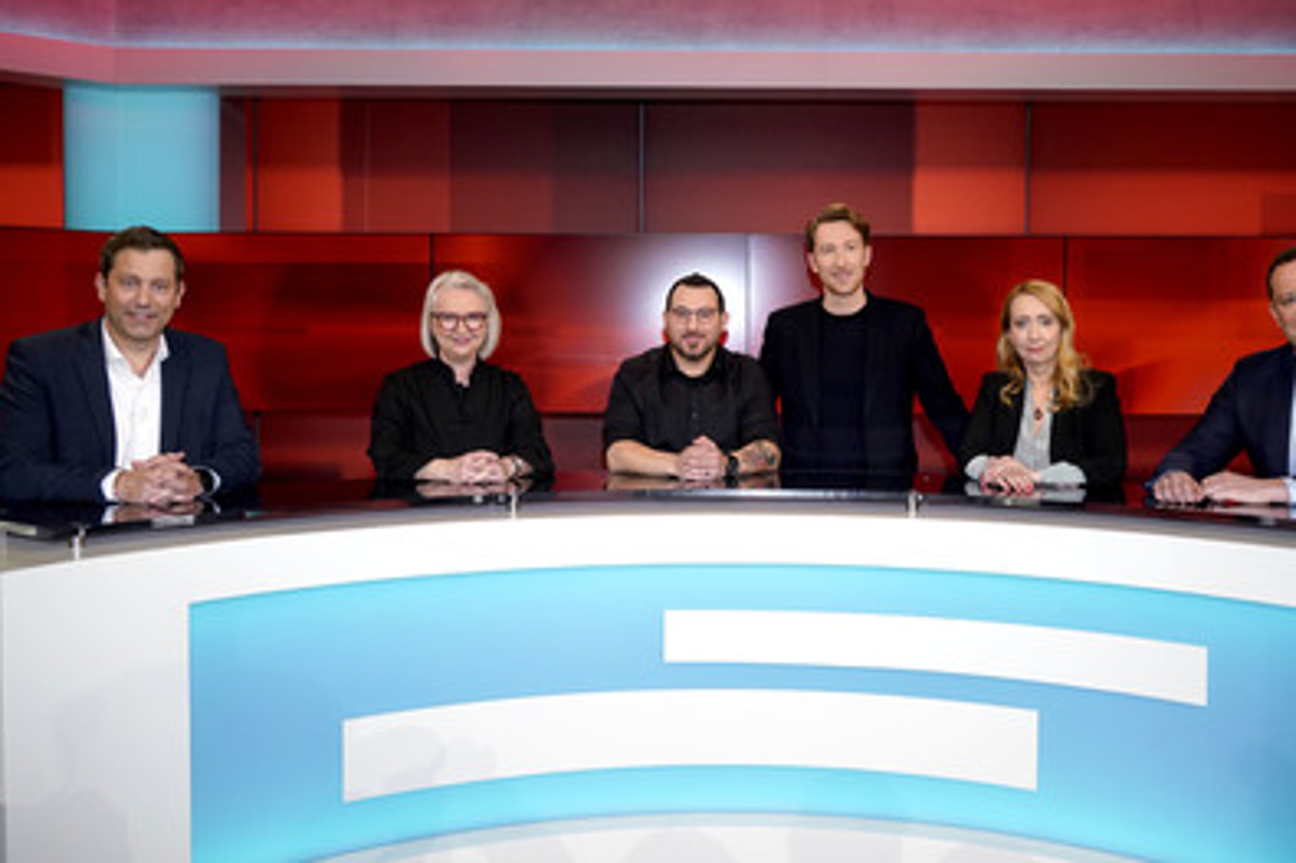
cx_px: 723
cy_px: 410
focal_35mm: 32
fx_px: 1151
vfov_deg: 41.1
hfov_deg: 58.6
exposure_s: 1/125
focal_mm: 28
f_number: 5.6
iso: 1600
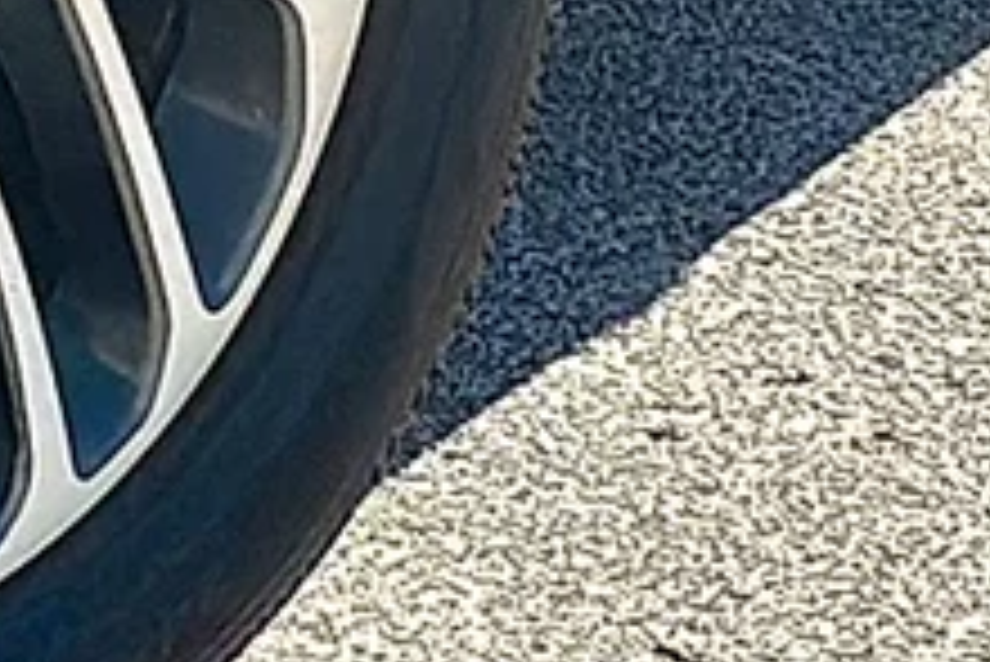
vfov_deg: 4.2
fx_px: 9108
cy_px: -88
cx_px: 500
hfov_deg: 6.2
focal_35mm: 331
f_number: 1.78
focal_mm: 6.86
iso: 80
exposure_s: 1/5051
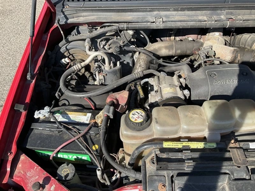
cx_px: 128
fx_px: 214
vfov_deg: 48.2
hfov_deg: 61.7
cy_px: 96
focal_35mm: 29
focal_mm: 3
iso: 25
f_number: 1.8
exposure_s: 1/898
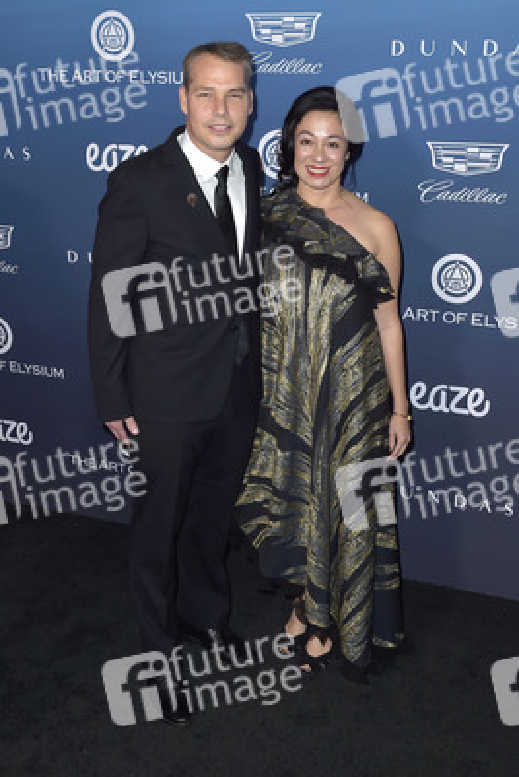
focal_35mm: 36
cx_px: 260
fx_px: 778
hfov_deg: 36.9
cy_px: 388
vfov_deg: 53.1
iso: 250
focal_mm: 36
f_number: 5.6
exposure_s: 1/250
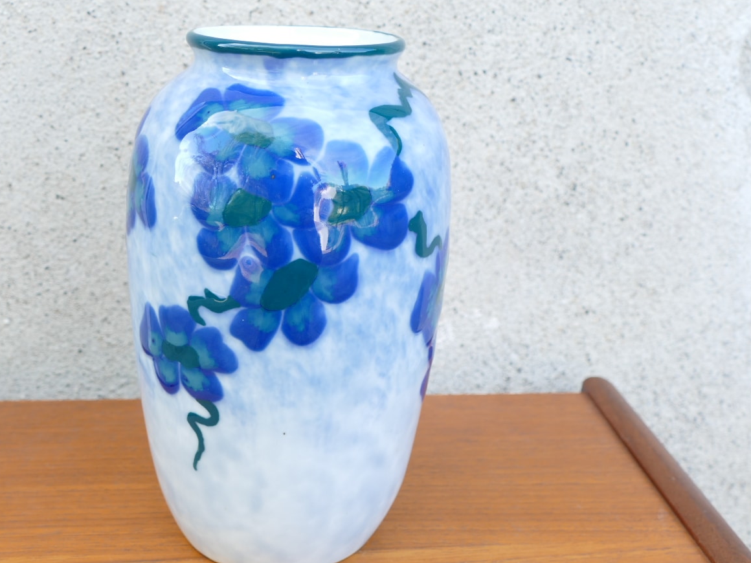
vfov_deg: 30.9
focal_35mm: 47
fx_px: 1020
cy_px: 313
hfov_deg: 40.2
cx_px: 297
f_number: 3.1
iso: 125
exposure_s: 1/100
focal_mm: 12.9
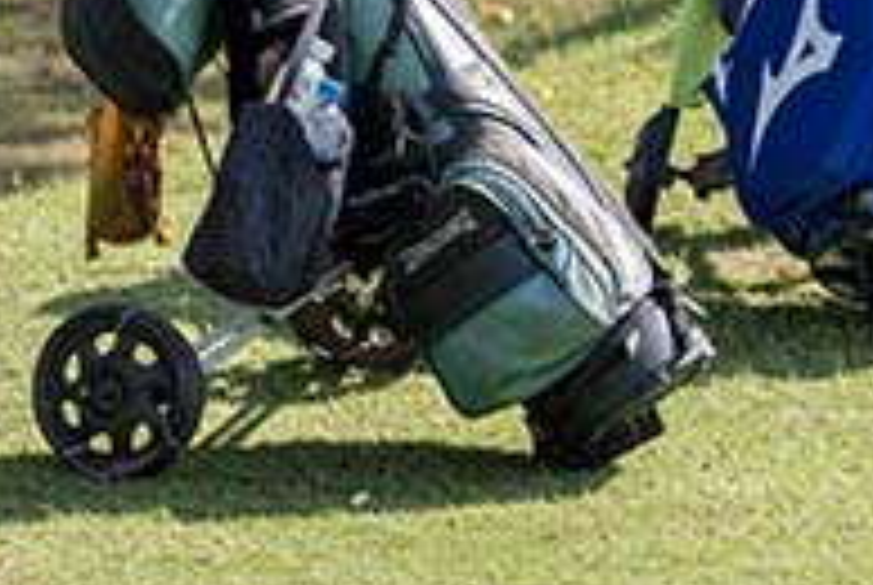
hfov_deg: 4.2
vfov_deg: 2.9
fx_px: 11633
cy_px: -288
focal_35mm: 479
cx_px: -1030
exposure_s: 1/5000
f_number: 4.5
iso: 2800
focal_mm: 97
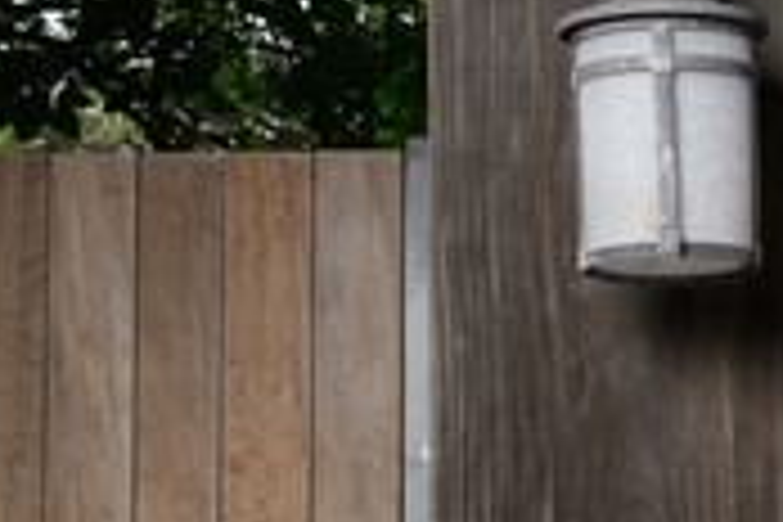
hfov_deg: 9.1
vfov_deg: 5.9
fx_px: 4872
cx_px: 976
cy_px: 1134
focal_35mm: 224
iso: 50
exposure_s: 1/200
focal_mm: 50
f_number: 7.1
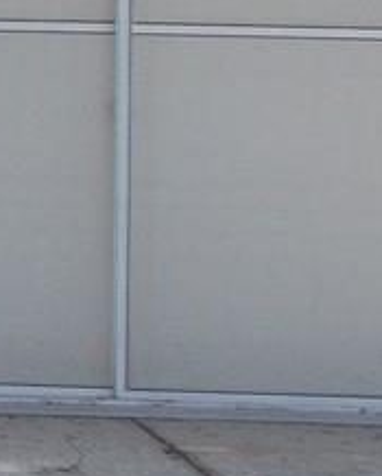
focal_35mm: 315
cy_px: -70
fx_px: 4442
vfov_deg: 6.1
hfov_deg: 4.6
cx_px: -1074
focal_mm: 7.9
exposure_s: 1/200
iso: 80
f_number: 4.2
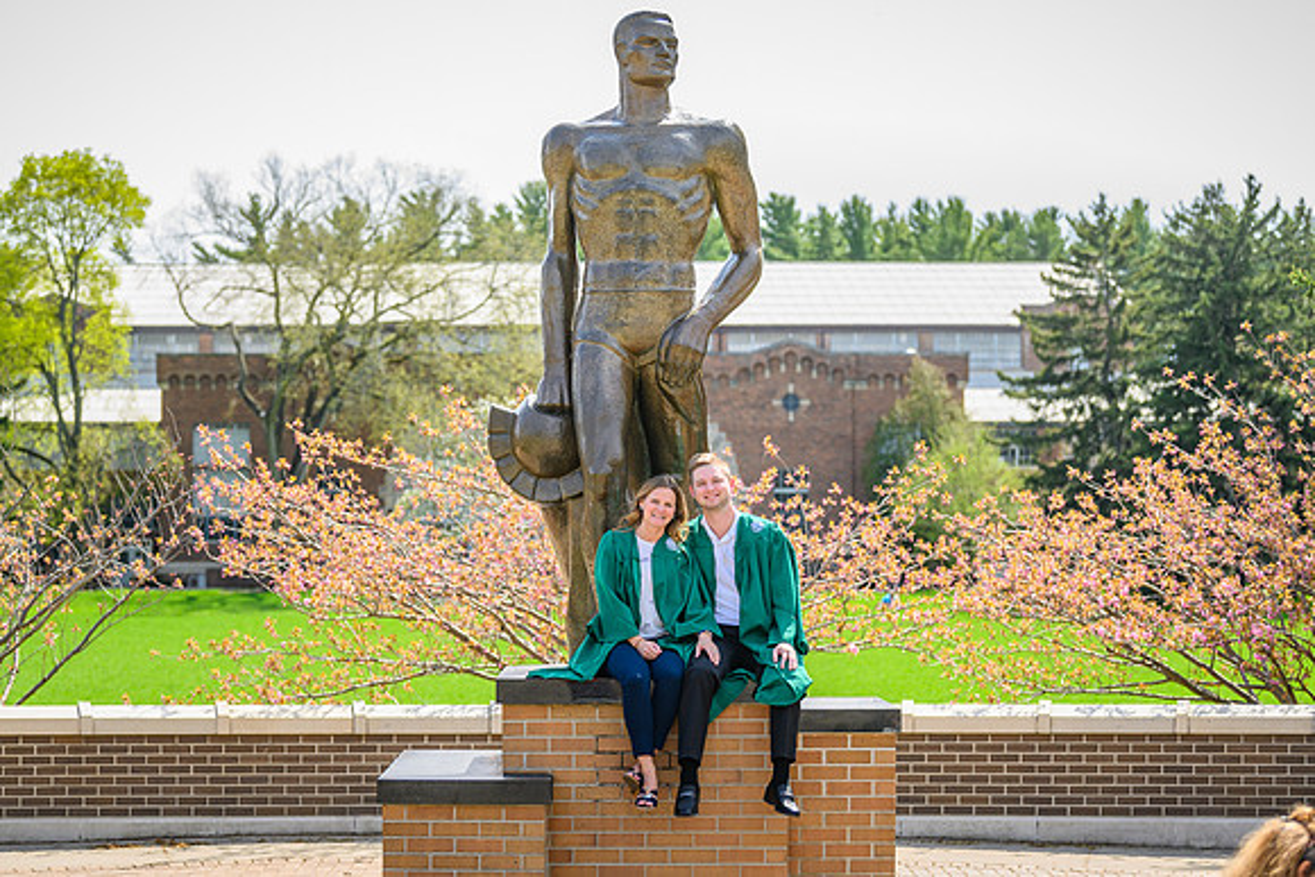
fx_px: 3146
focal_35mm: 86
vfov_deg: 15.9
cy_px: 438
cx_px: 658
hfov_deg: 23.6
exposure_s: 1/1600
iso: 400
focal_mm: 86
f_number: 4
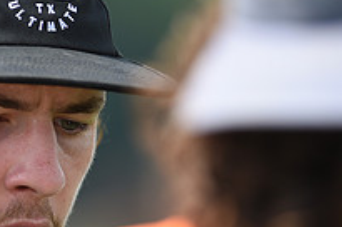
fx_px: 10756
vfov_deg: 1.2
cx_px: 48
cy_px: 96
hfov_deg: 1.8
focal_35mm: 1134
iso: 125
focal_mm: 400
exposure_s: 1/1600
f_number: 2.8
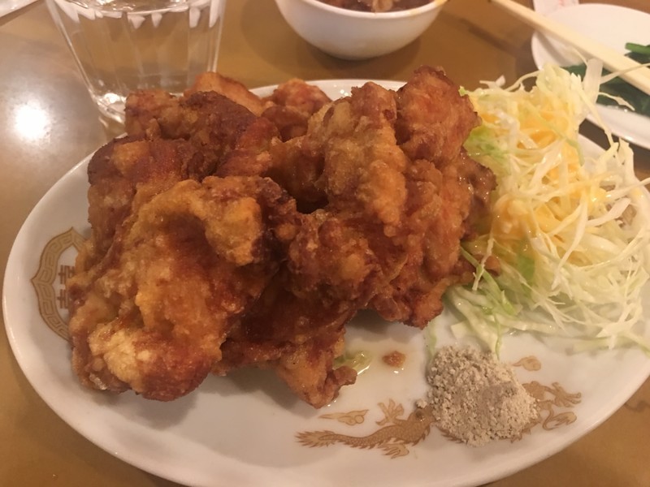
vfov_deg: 48.2
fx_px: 545
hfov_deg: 61.7
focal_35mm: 29
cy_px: 244
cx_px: 325
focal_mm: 4.15
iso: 64
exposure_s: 1/4
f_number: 2.2
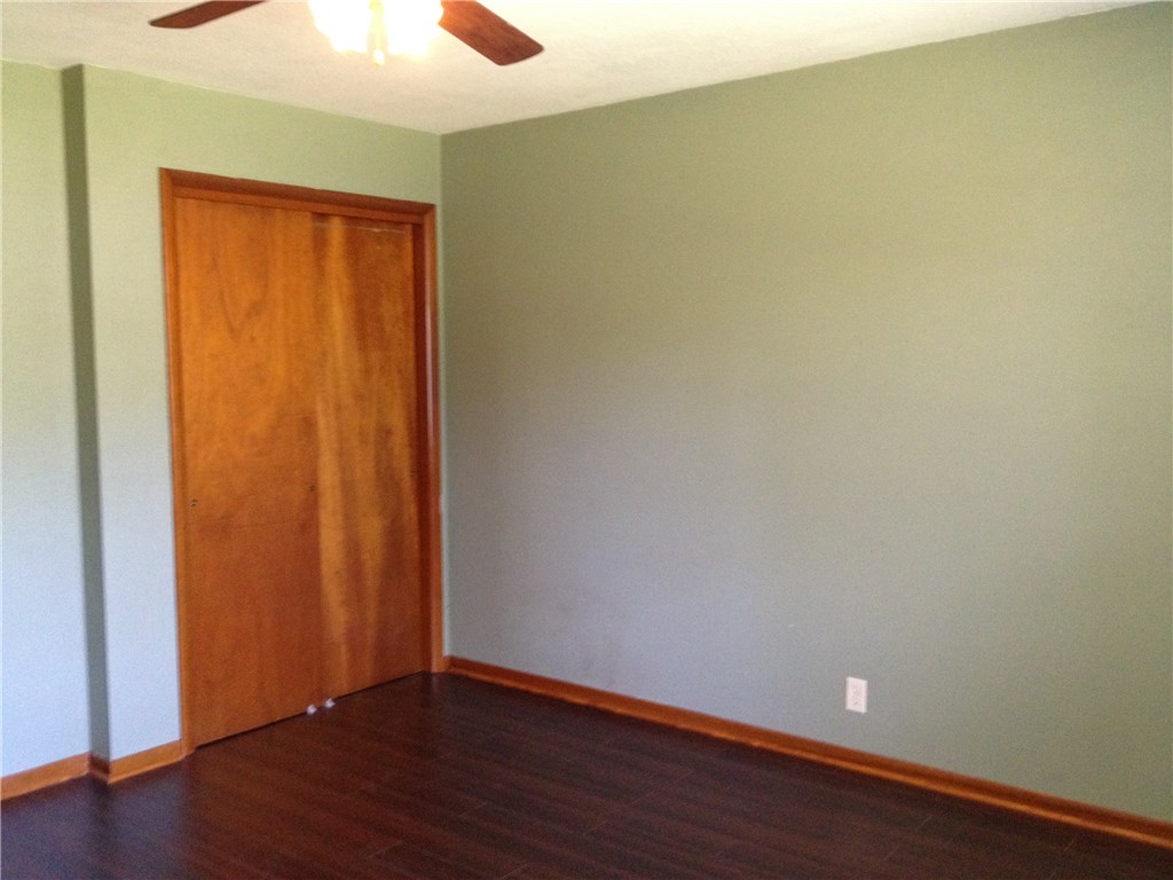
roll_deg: +1.2
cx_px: 586
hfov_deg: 52.6
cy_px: 440
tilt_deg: -7.7
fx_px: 1186
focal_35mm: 35
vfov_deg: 40.7
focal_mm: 4.28
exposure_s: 1/20
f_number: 2.4
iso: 320
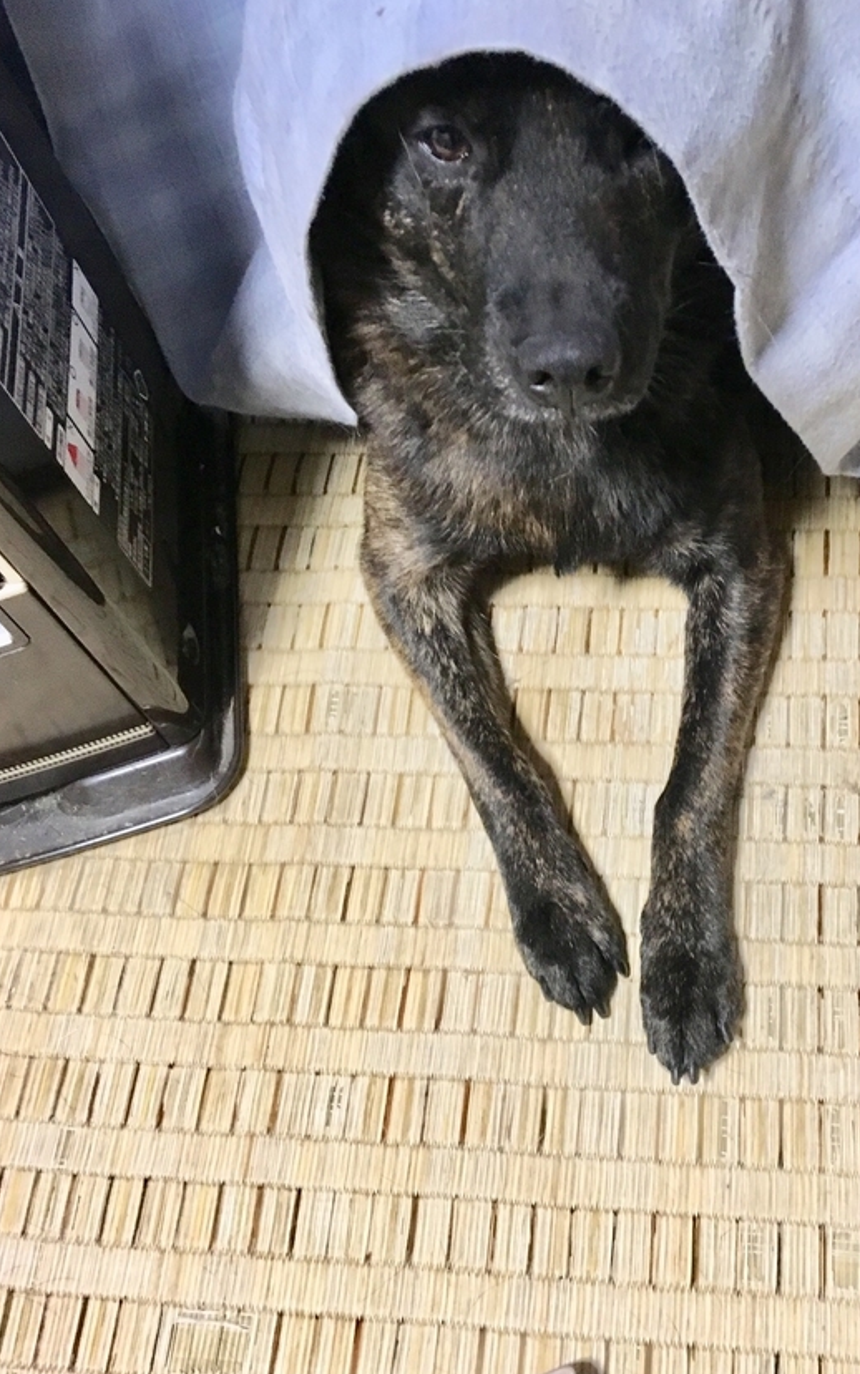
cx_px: 596
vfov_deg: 51.5
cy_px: 710
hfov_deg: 33.2
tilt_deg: -60.0
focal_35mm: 38
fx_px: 1424
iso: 200
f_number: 2.2
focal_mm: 4.15
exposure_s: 1/24
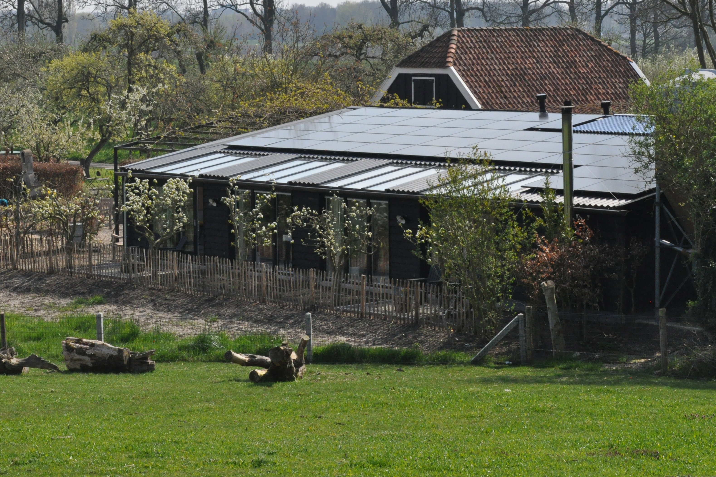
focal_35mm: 106
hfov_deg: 19.3
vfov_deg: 12.9
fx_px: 2108
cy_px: 188
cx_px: 348
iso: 1250
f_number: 16
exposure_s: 1/1000
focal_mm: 52
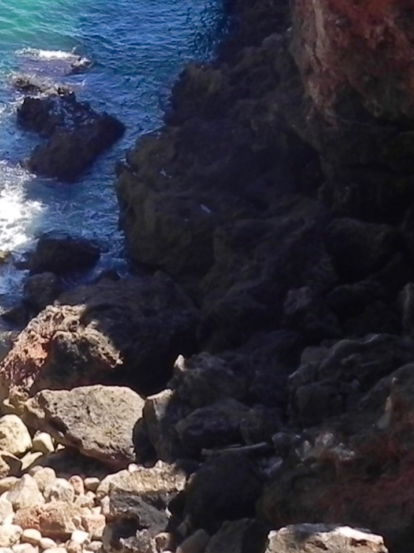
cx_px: 45
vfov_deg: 19.9
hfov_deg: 14.9
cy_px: 139
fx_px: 1563
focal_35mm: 98
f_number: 6.3
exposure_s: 1/247
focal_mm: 4.6
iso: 160
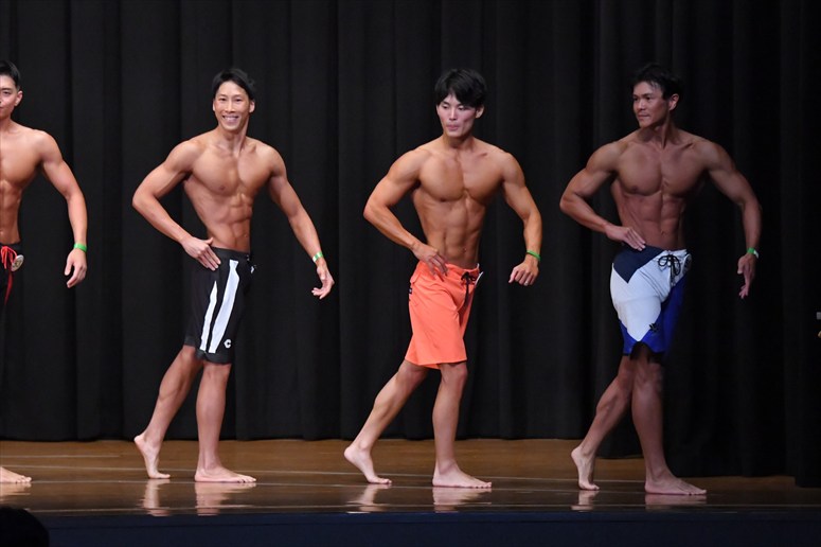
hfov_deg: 10.2
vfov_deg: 6.8
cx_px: 410
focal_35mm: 202
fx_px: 4605
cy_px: 274
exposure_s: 1/400
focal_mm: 135
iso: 8000
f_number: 5.6
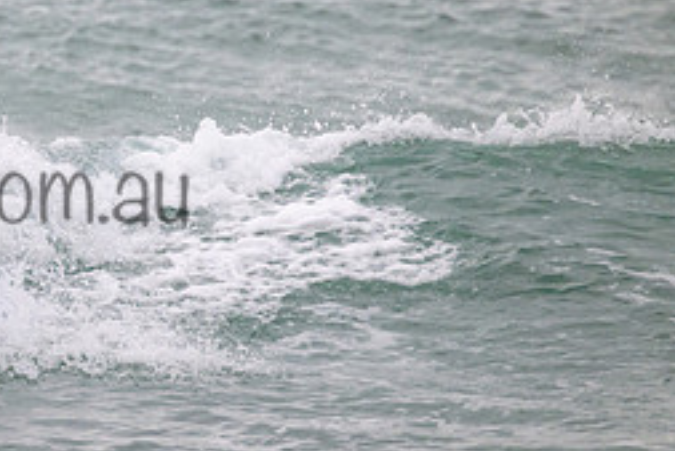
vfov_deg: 0.8
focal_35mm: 1835
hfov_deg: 1.1
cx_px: -93
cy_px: 161
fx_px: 34424
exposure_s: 1/2000
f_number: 11
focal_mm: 800
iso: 1600
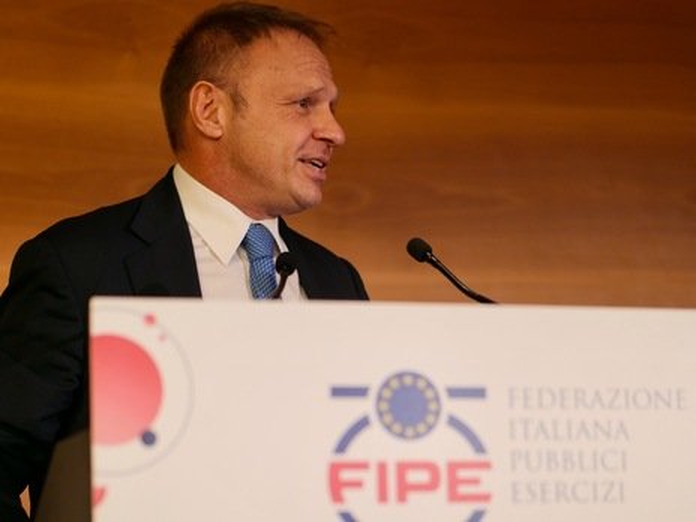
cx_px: 348
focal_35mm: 86
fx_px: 1729
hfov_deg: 22.8
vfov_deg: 17.2
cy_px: 261
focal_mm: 43
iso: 250
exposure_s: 1/100
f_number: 1.2
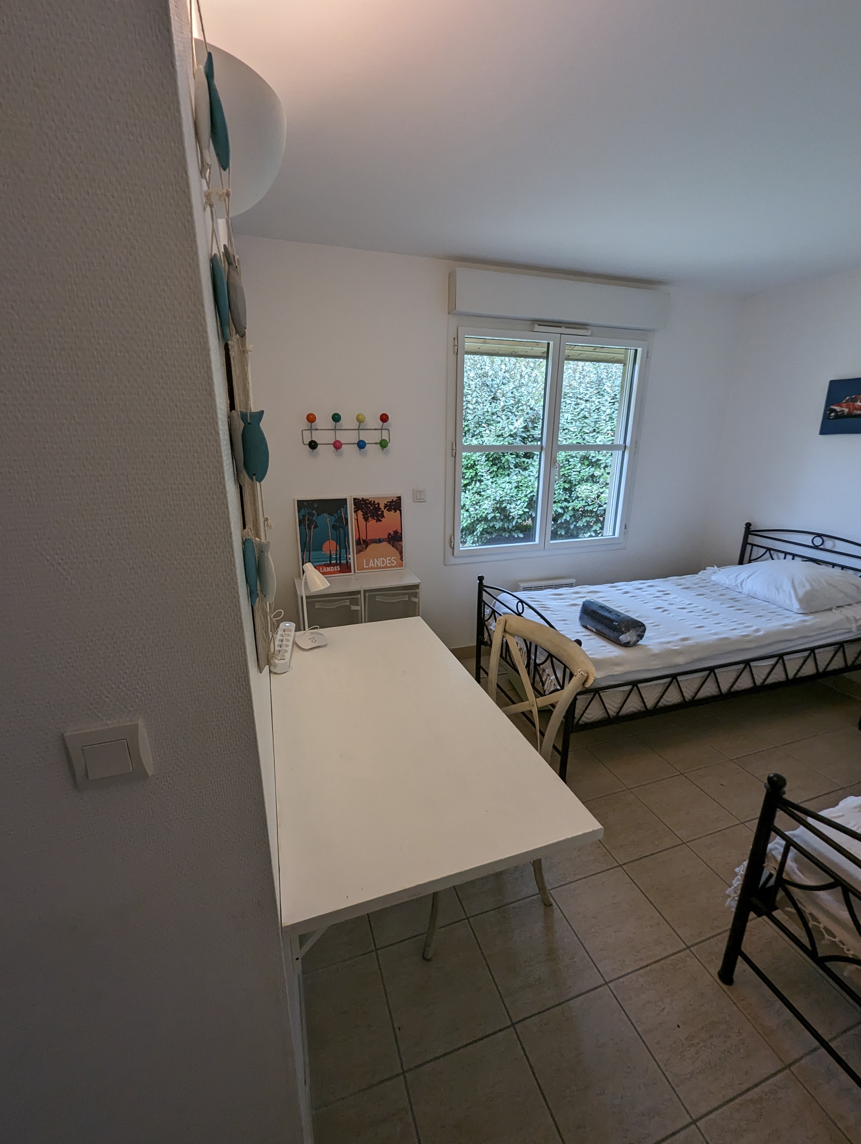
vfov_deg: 106.1
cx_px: 430
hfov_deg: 90.1
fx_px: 430
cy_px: 572
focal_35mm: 13
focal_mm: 1.95
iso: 117
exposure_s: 1/35
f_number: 2.2
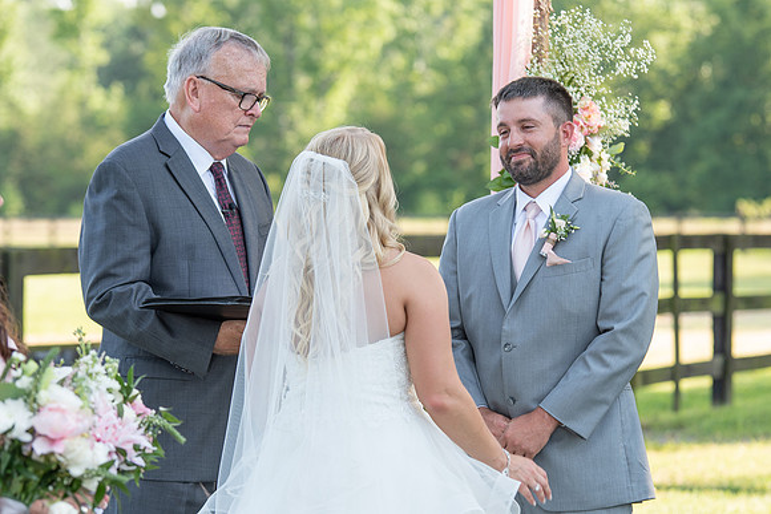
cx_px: 428
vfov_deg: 8.4
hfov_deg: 12.6
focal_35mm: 163
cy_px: 321
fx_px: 3491
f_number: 4
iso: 100
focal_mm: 122
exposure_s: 1/125
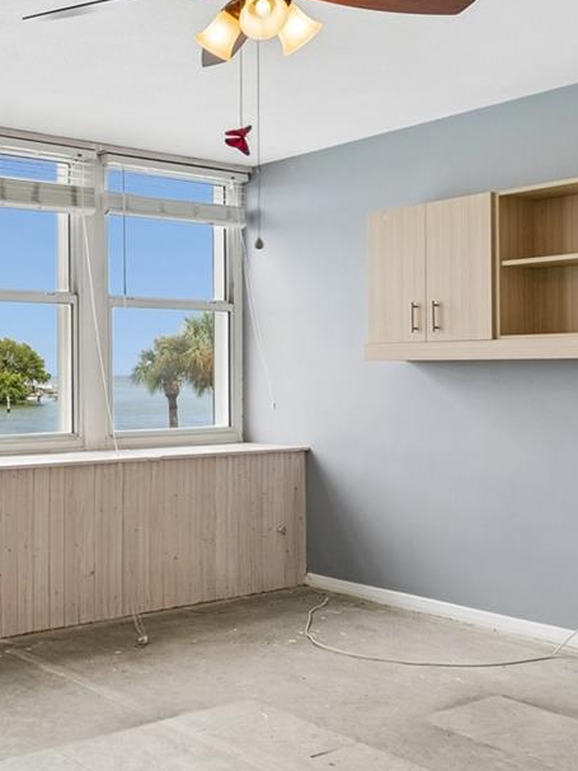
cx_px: -28
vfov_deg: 48.7
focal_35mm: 38
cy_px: 315
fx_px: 846
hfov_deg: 33.7
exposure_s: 1/250
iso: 100
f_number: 4.5
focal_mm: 10
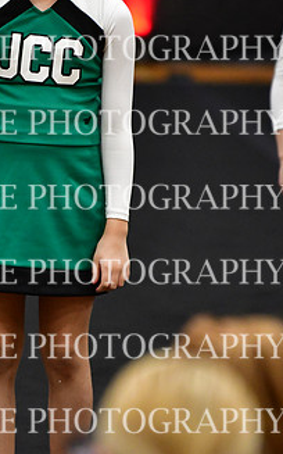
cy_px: 160
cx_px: 19
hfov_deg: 2.4
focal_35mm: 543
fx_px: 6710
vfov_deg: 3.9
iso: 4000
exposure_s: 1/800
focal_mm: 200
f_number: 2.8
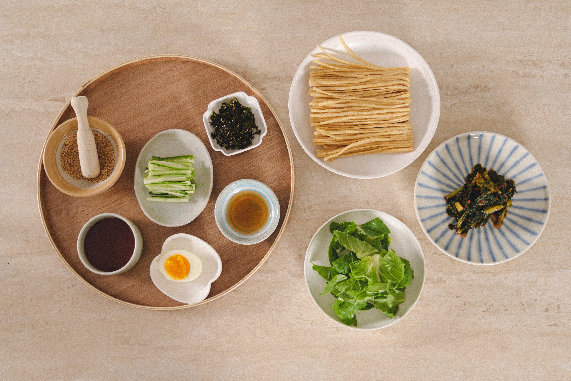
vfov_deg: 33.4
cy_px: 190
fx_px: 634
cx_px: 286
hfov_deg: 48.5
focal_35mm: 40
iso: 400
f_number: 4
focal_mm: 40
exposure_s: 1/200
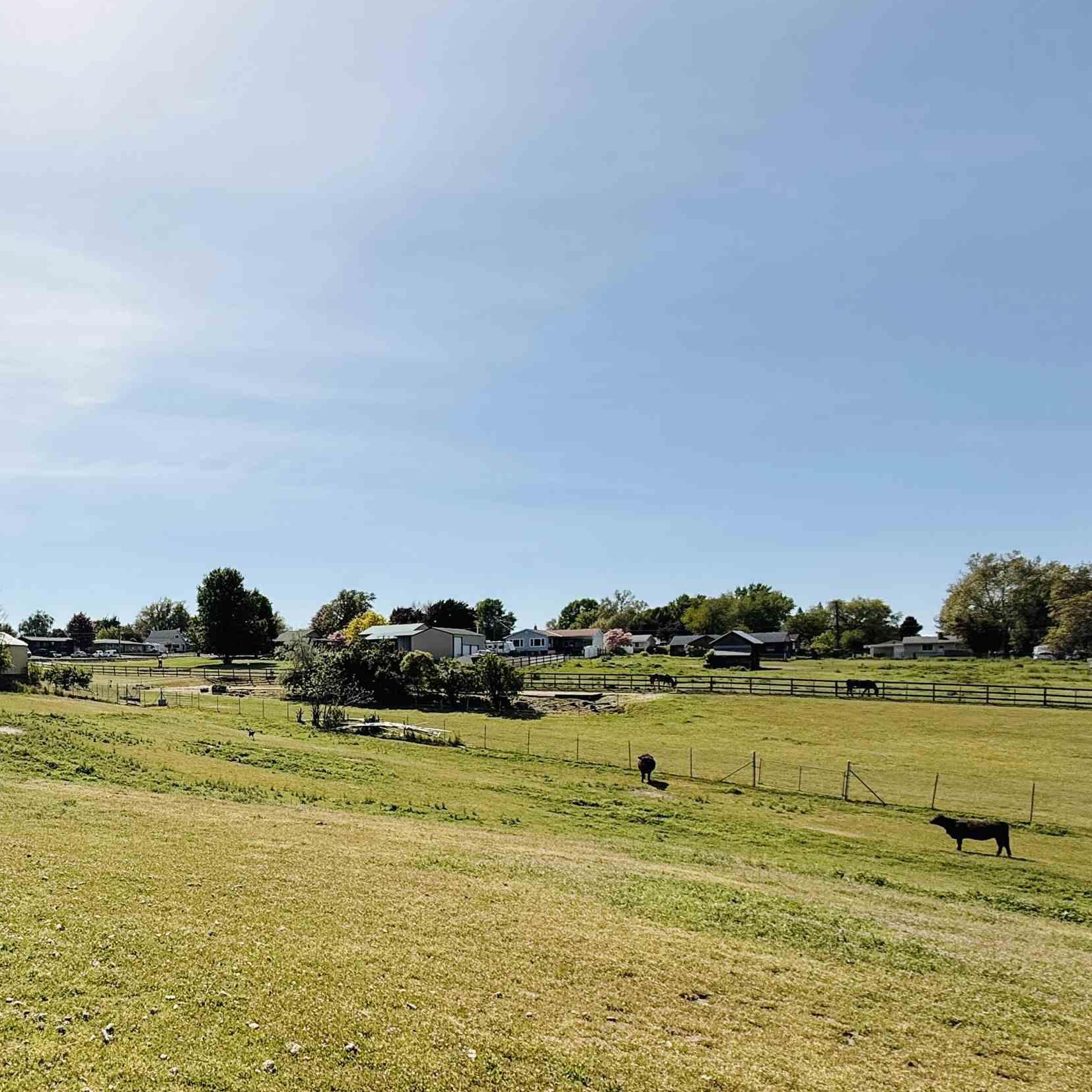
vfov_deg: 65.9
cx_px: 121
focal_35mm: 23
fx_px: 821
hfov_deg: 58.2
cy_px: 706
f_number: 2.2
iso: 50
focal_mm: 2.22
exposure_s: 1/3663
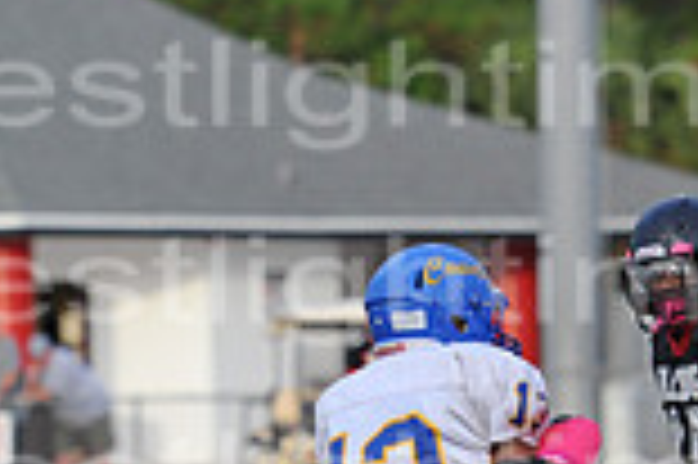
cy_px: 586
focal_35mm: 505
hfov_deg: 4.1
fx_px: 9781
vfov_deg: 2.7
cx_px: 473
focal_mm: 135
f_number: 3.2
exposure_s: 1/2500
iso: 800
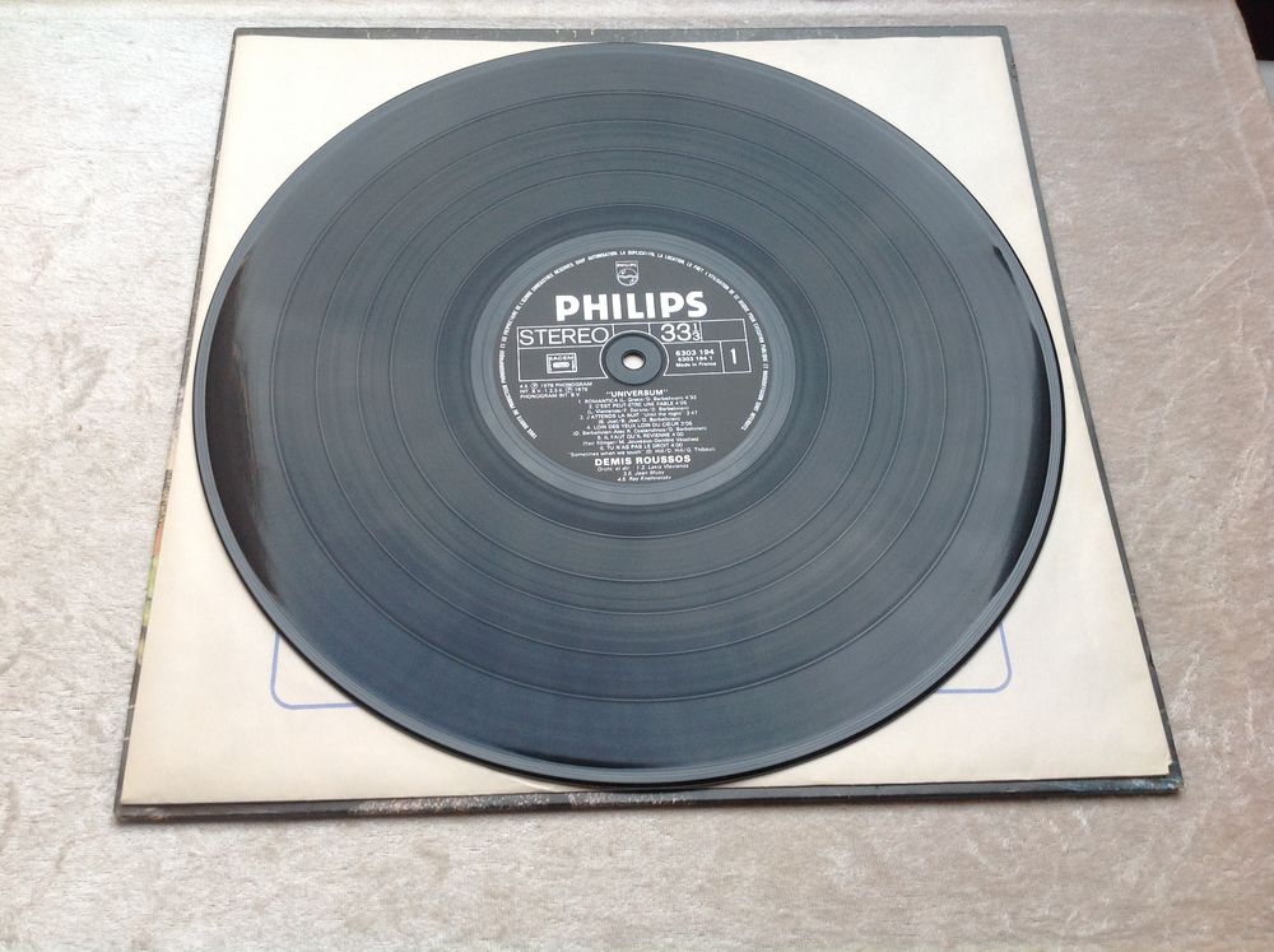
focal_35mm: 35
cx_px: 637
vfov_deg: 40.6
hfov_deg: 52.7
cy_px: 476
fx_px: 1286
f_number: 2.4
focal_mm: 4.28
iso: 80
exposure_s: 1/120
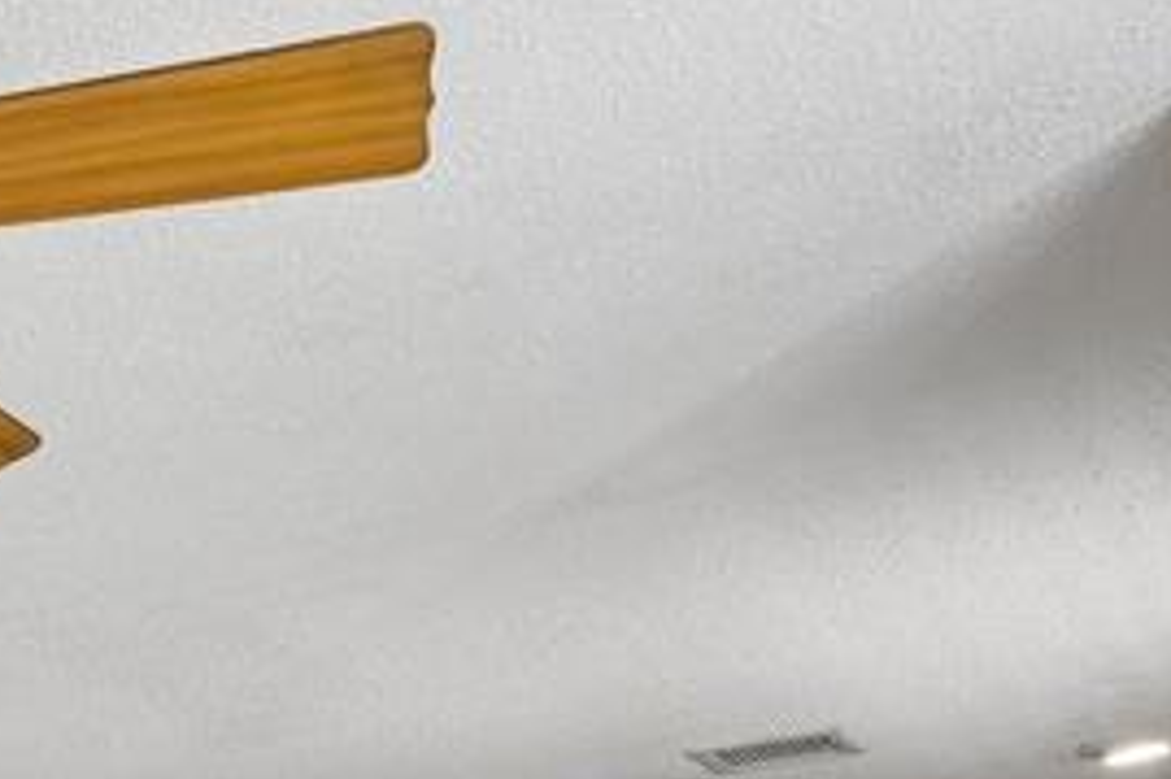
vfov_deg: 20.2
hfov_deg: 27.1
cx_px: -490
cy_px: 1188
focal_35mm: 57
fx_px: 1853
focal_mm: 10
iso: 200
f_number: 8
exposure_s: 1/25
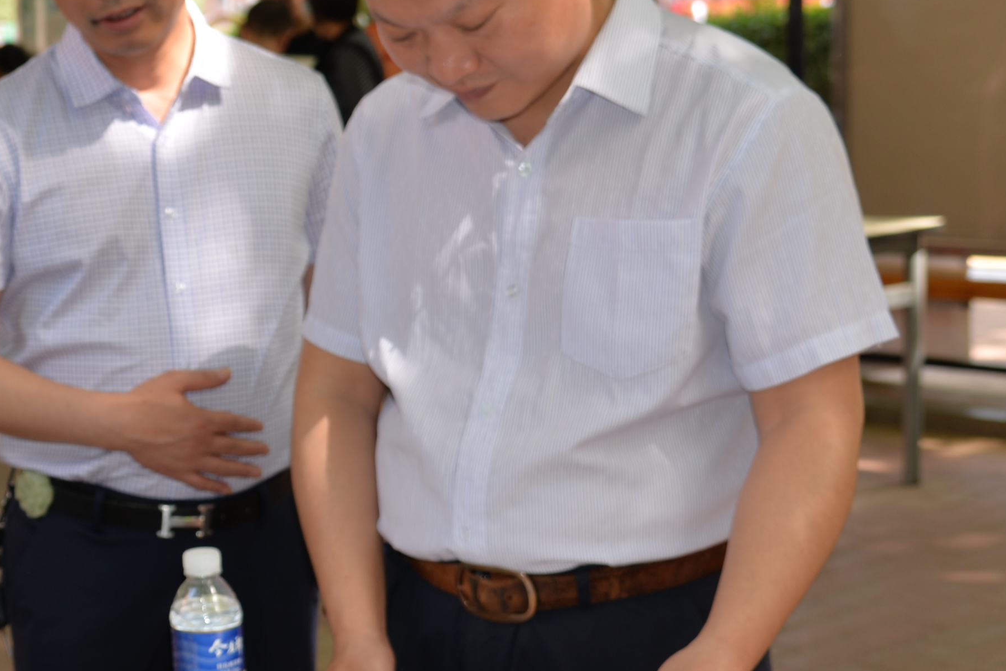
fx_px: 2095
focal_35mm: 75
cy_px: 429
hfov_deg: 25.4
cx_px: -47
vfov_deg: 18.1
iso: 160
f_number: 4
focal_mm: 30
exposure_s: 1/200
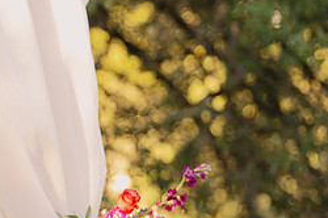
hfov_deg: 4.4
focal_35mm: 464
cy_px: 127
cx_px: -81
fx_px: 4222
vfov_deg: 3.0
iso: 800
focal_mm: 159
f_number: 3.5
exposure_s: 1/320
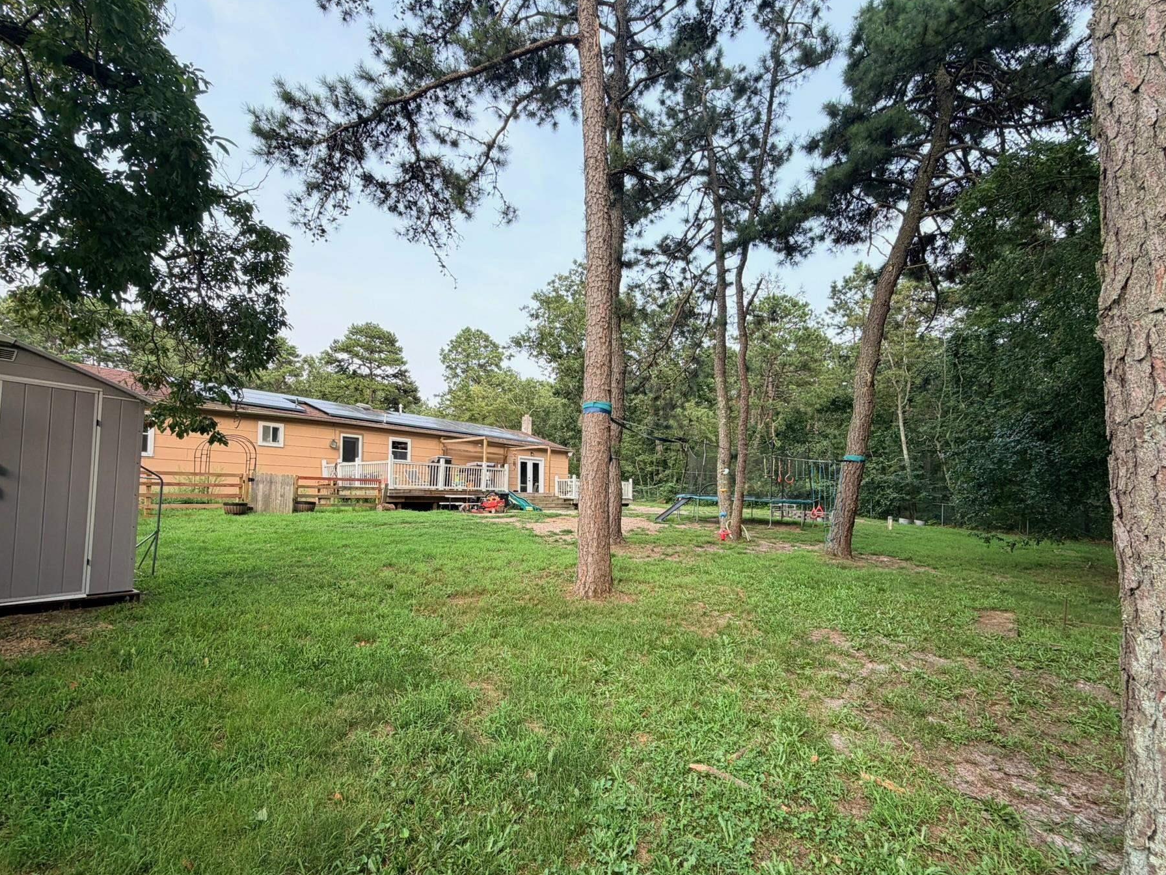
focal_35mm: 16
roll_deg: -0.6
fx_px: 539
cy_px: 481
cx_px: 582
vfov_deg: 77.9
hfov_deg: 94.5
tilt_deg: +0.6
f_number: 2.2
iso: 50
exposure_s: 1/121
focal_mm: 2.22
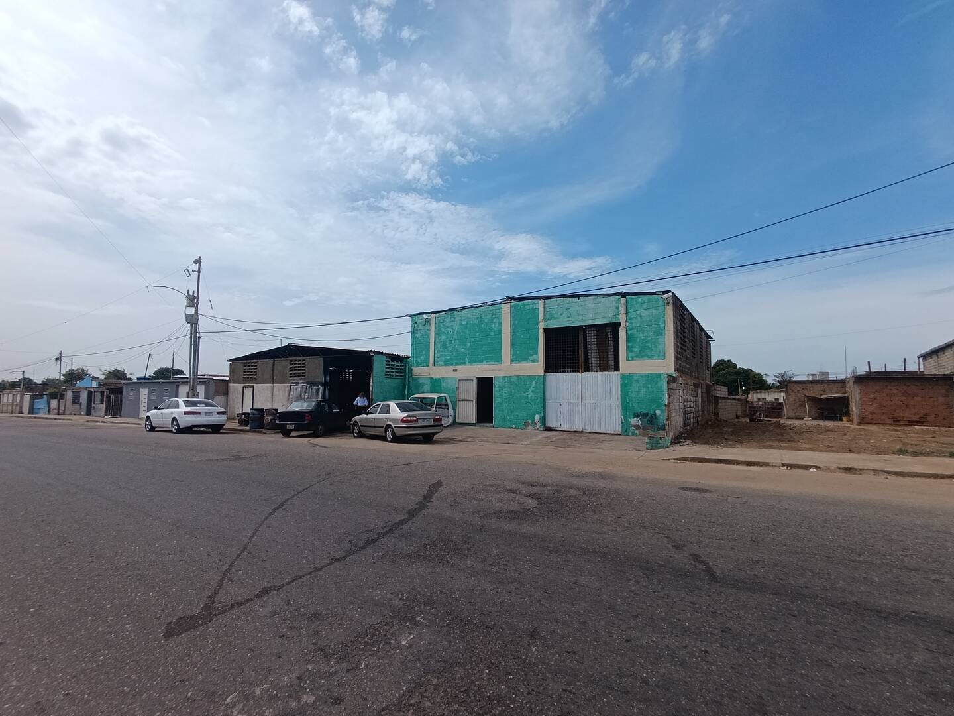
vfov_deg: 78.1
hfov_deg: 94.5
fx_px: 441
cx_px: 477
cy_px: 358
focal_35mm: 16
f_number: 2.2
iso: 50
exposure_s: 1/1506
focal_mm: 1.65
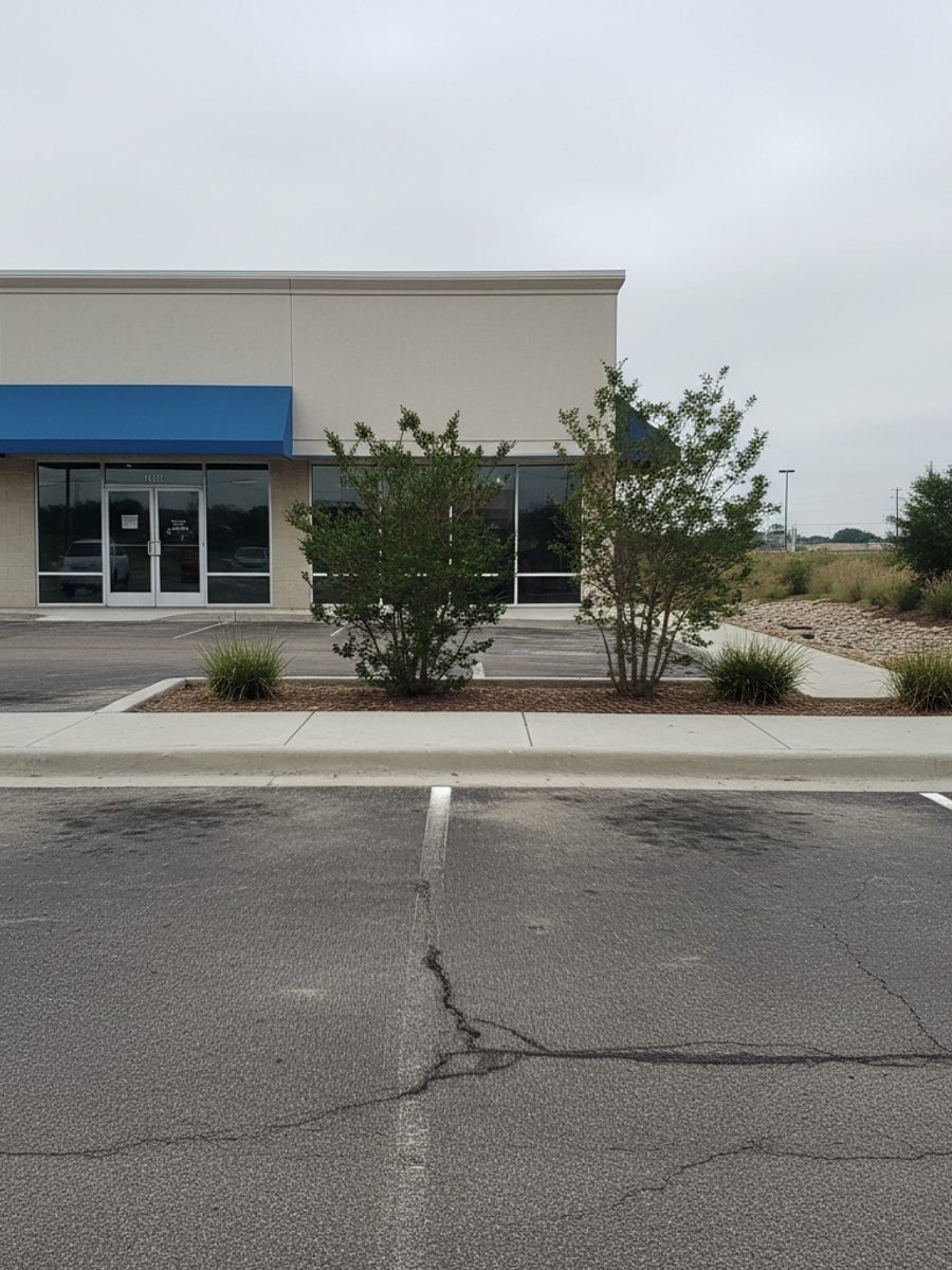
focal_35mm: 23
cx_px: 476
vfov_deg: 73.9
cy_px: 635
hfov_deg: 58.9
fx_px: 843
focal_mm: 6.4
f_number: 1.8
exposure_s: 1/1937
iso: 1269
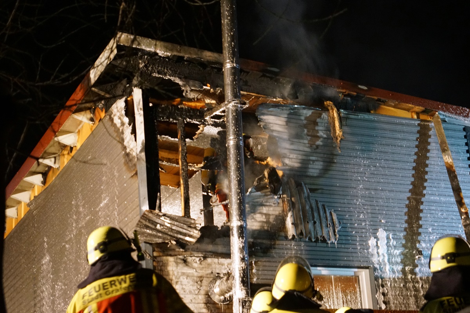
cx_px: 235
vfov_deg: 16.6
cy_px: 156
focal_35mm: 82
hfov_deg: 24.6
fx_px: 1077
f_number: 5.6
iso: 3200
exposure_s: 1/13
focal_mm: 55
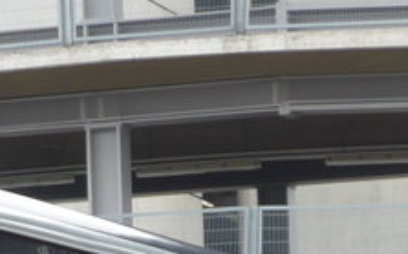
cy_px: 541
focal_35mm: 456
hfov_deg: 4.5
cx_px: -501
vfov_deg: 2.9
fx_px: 5067
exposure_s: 1/125
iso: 80
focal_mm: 16
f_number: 4.4
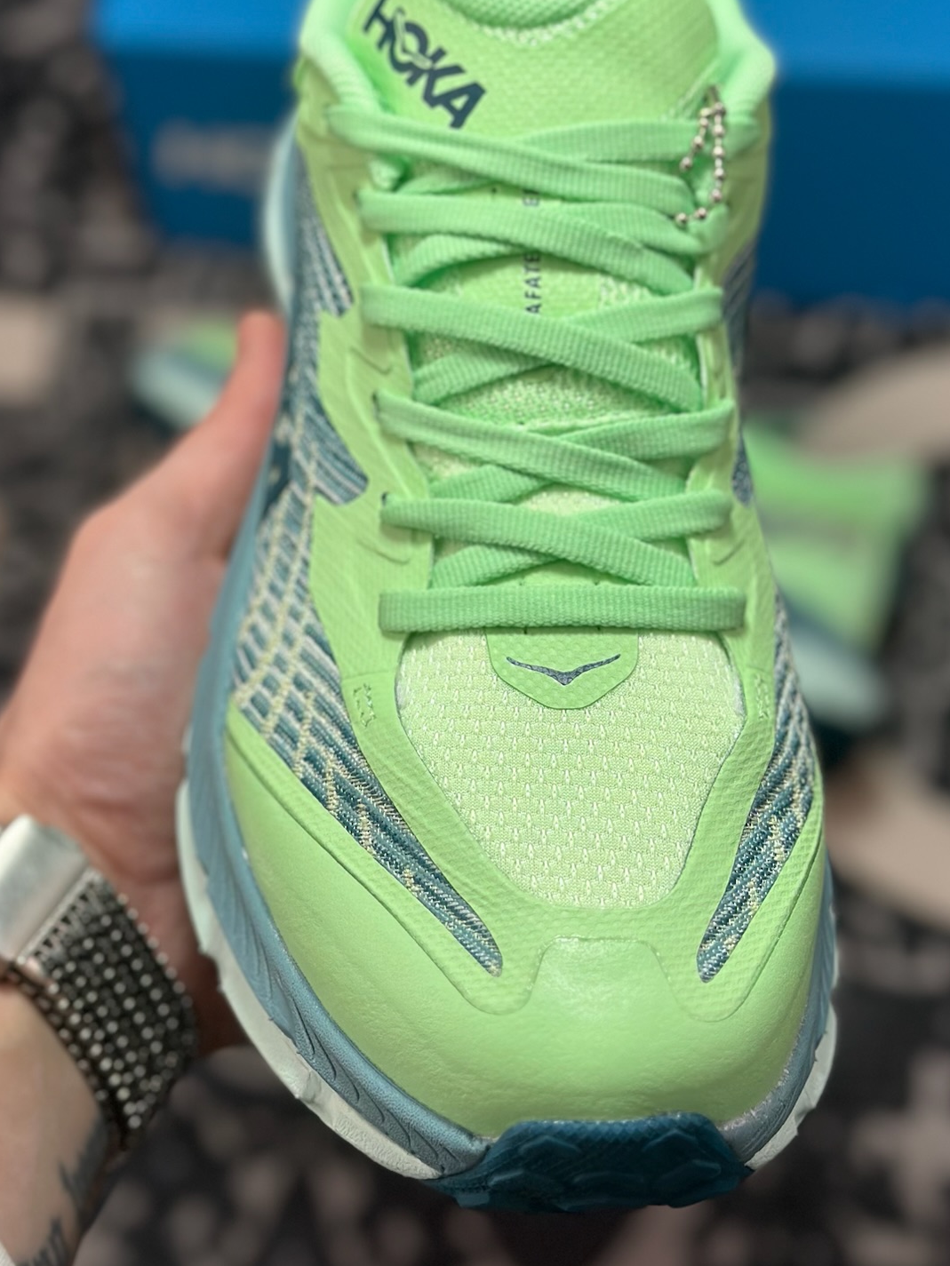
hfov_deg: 21.3
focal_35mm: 69
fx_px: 2524
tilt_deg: -61.3
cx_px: 530
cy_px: 466
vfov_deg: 28.0
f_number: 1.78
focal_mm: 6.86
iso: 80
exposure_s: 1/1721
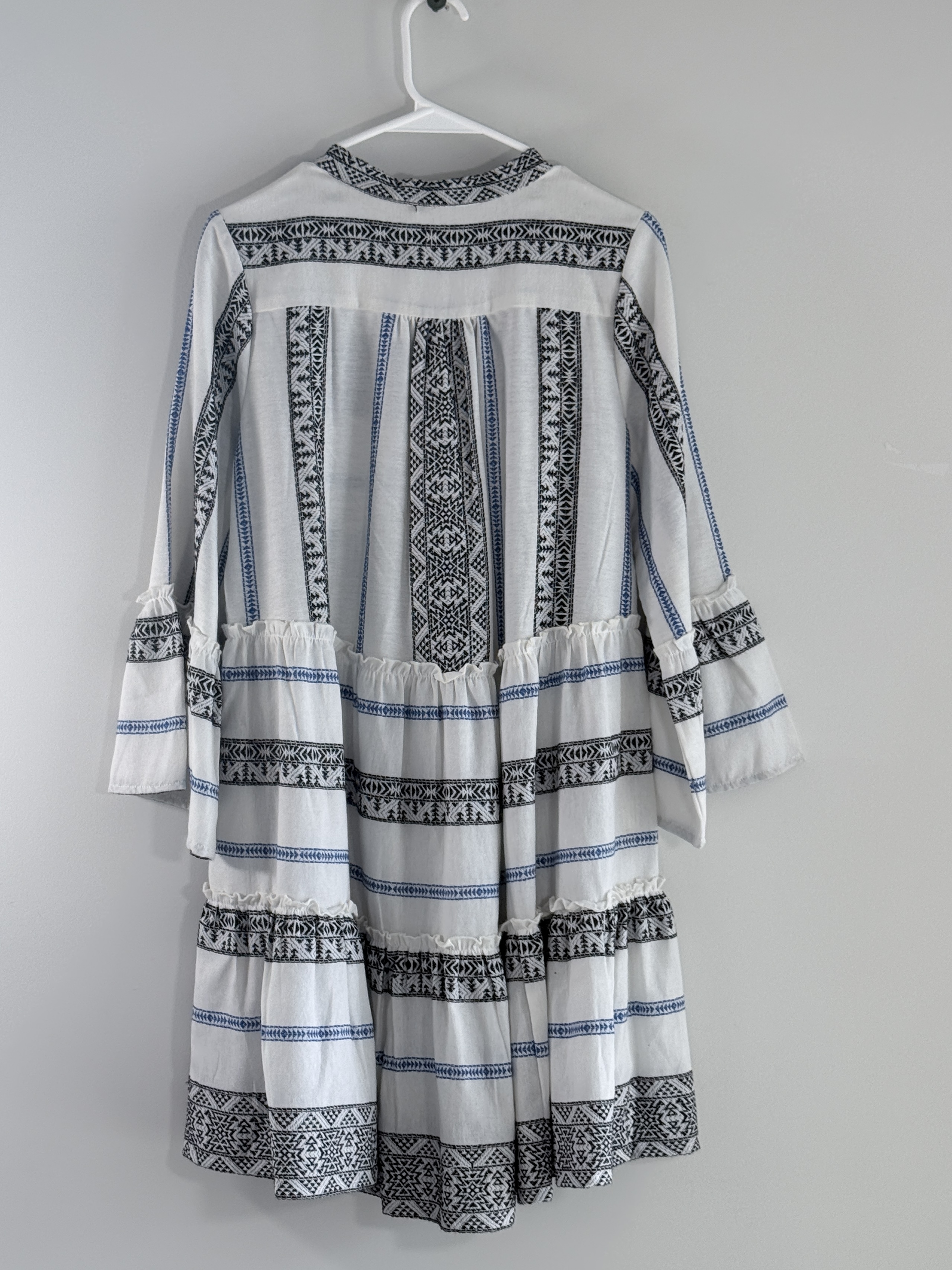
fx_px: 1760
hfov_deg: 30.3
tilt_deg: +0.1
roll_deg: -0.8
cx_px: 476
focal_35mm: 48
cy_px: 635
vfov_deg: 39.7
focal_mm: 6.76
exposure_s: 1/249
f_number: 1.78
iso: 100
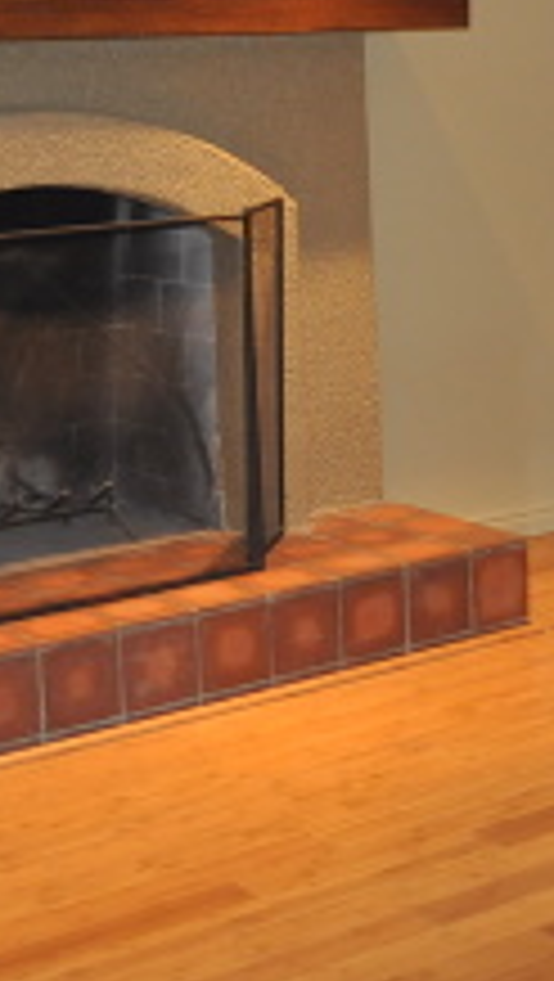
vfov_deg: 25.2
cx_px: 707
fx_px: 2163
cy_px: 223
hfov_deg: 14.1
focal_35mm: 83
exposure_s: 1/60
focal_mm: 18
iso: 800
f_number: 3.5
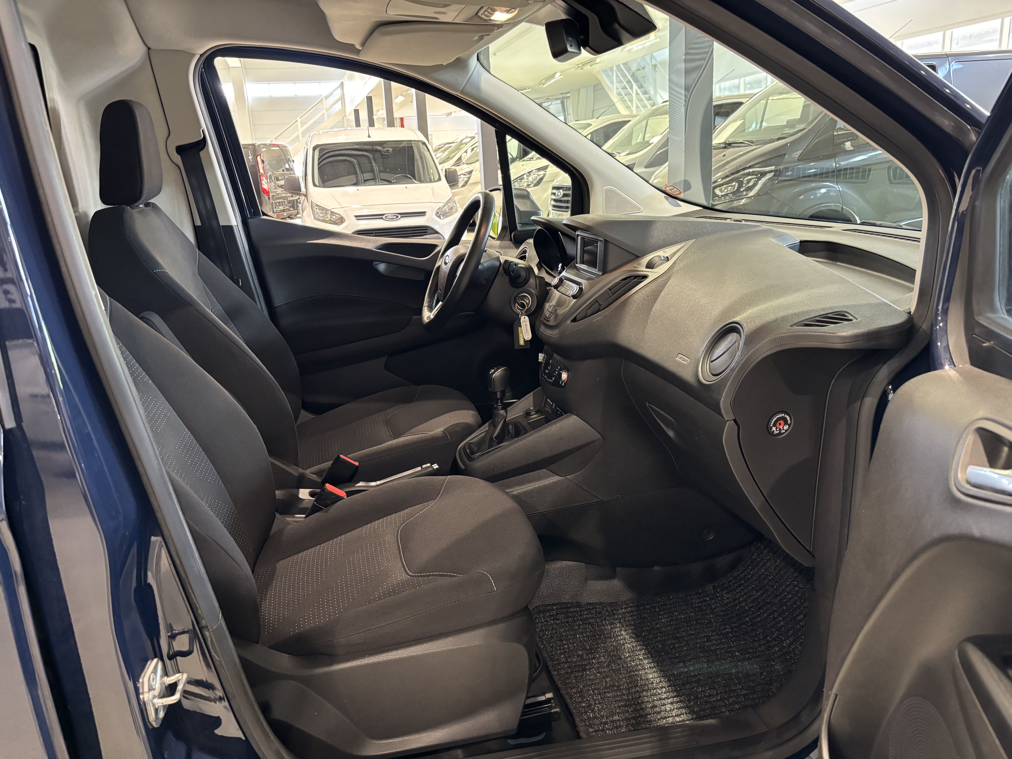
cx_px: 506
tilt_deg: -15.6
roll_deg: +3.3
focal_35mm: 26
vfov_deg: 53.1
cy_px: 380
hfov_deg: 67.3
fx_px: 760
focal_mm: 5.96
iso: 400
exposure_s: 1/33
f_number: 1.6
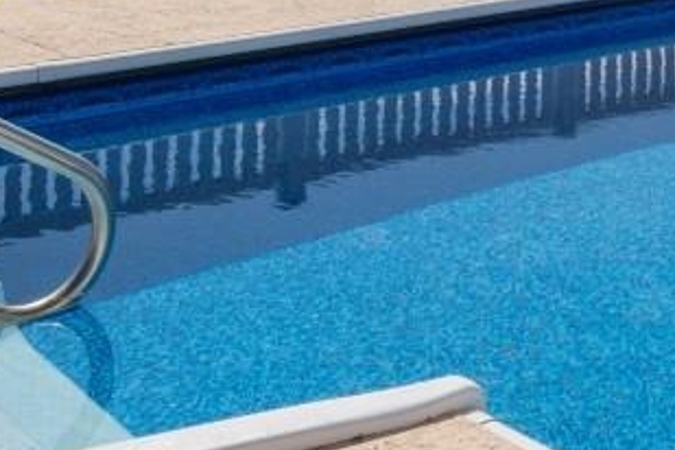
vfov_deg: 14.6
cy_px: -310
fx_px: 1575
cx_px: 568
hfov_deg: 23.7
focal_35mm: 84
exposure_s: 1/500
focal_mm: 11
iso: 100
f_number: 11
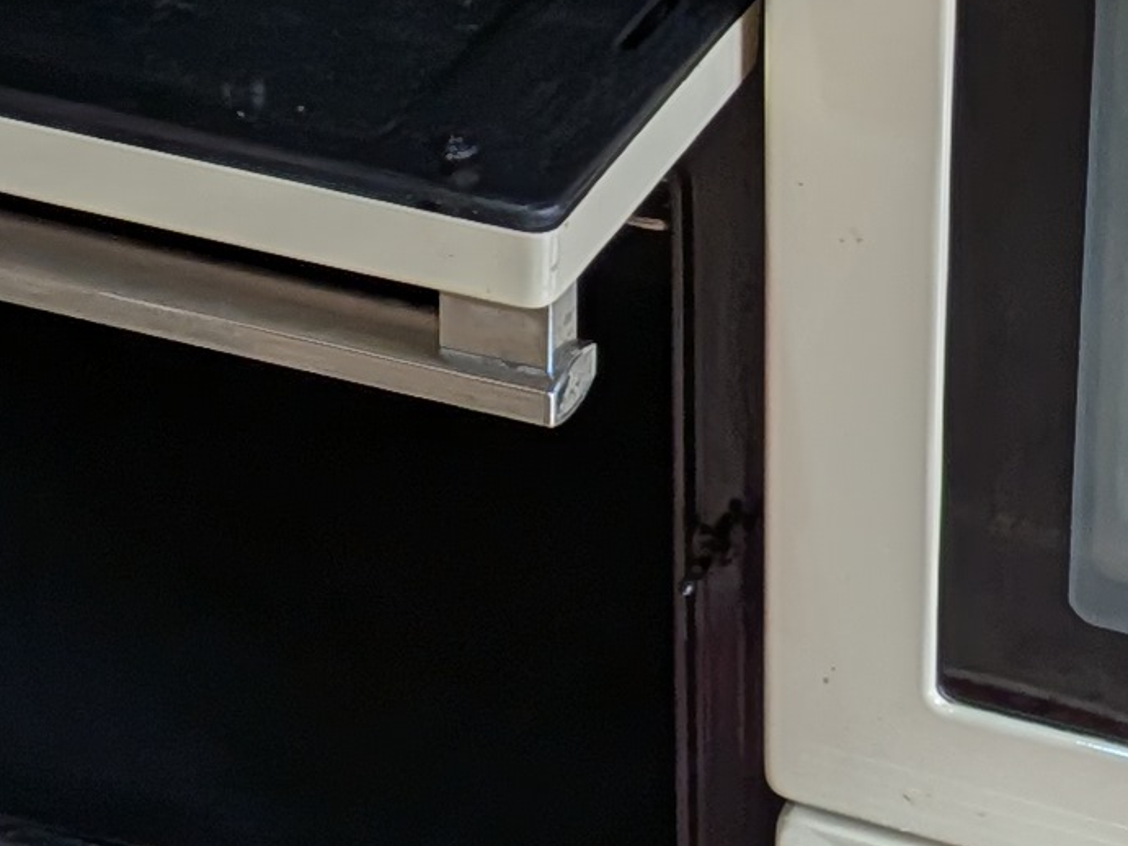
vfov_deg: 10.6
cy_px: 129
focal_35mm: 139
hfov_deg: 14.2
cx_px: 746
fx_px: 4529
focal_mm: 4.53
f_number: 1.7
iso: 95
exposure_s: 1/100
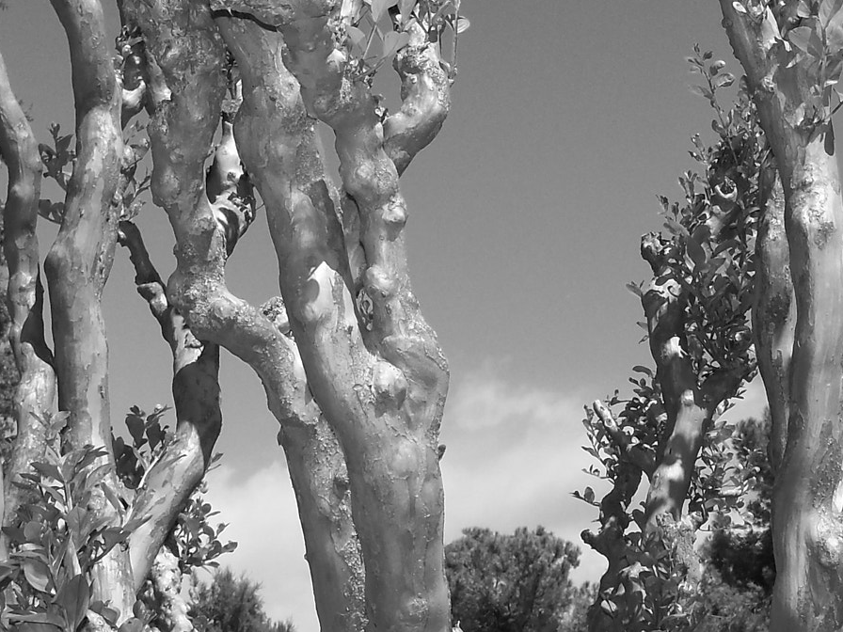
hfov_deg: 20.3
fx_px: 2338
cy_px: 61
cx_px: 596
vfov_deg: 15.2
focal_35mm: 96
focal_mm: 7.5
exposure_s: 1/640
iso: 64
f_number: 3.7
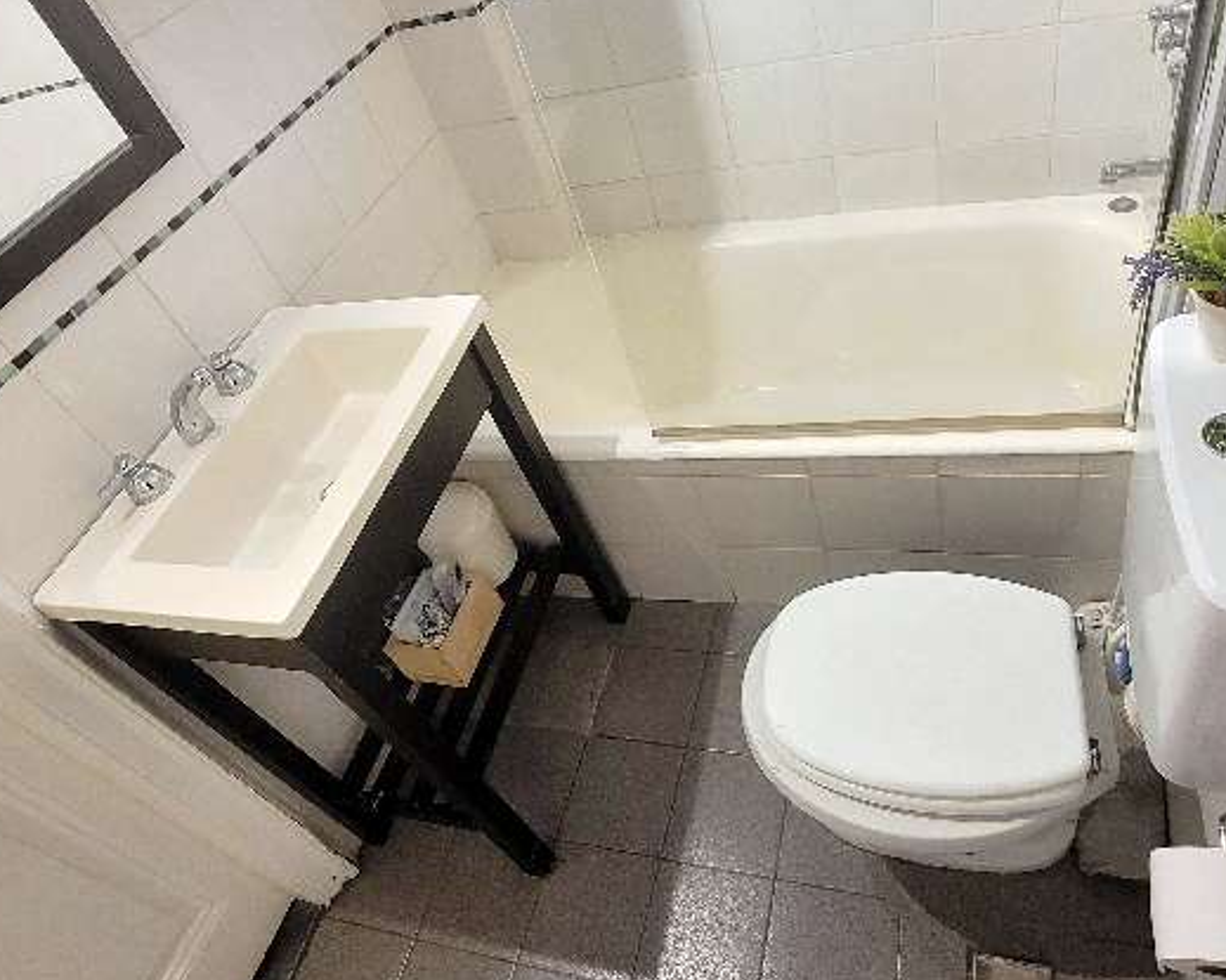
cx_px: 650
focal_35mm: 22
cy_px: 445
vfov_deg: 63.0
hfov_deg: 75.0
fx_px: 798
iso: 200
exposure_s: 1/50
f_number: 2.2
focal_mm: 2.2
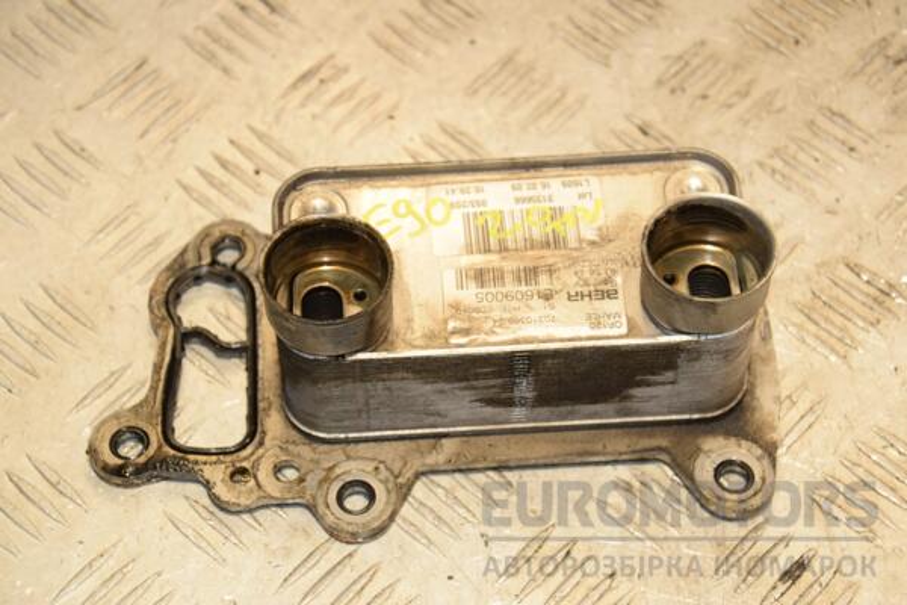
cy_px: 302
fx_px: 2343
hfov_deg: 21.9
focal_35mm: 93
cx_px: 454
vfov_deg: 14.7
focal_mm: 62
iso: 800
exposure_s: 1/200
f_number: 6.3
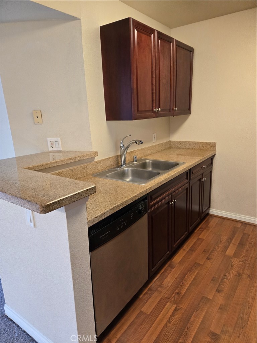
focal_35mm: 23
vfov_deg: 73.9
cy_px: 172
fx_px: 228
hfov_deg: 58.9
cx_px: 128
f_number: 1.8
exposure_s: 1/120
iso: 640
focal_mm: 5.4
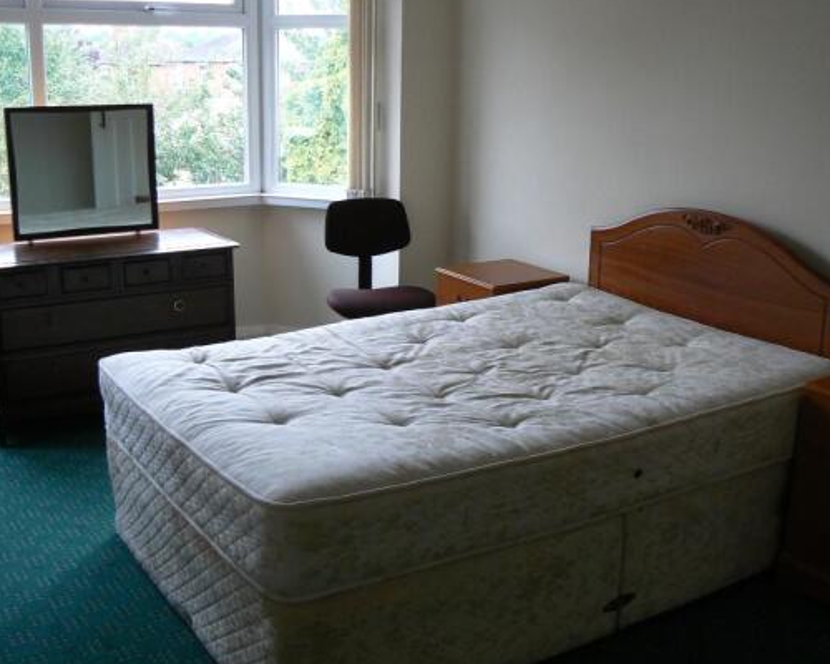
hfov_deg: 44.7
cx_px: 452
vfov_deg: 36.5
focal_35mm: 41
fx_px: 1007
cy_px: 325
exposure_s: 1/30
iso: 100
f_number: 2.8
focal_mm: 6
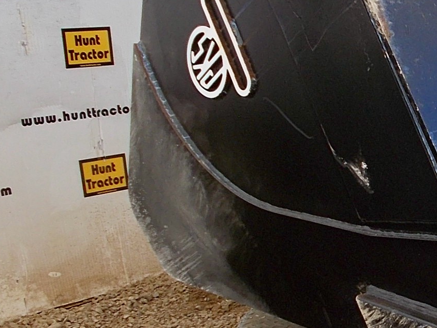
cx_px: 508
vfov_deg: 20.9
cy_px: 227
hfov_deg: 25.3
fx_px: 884
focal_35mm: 70
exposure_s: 1/125
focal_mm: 4.6
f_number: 3.2
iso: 80
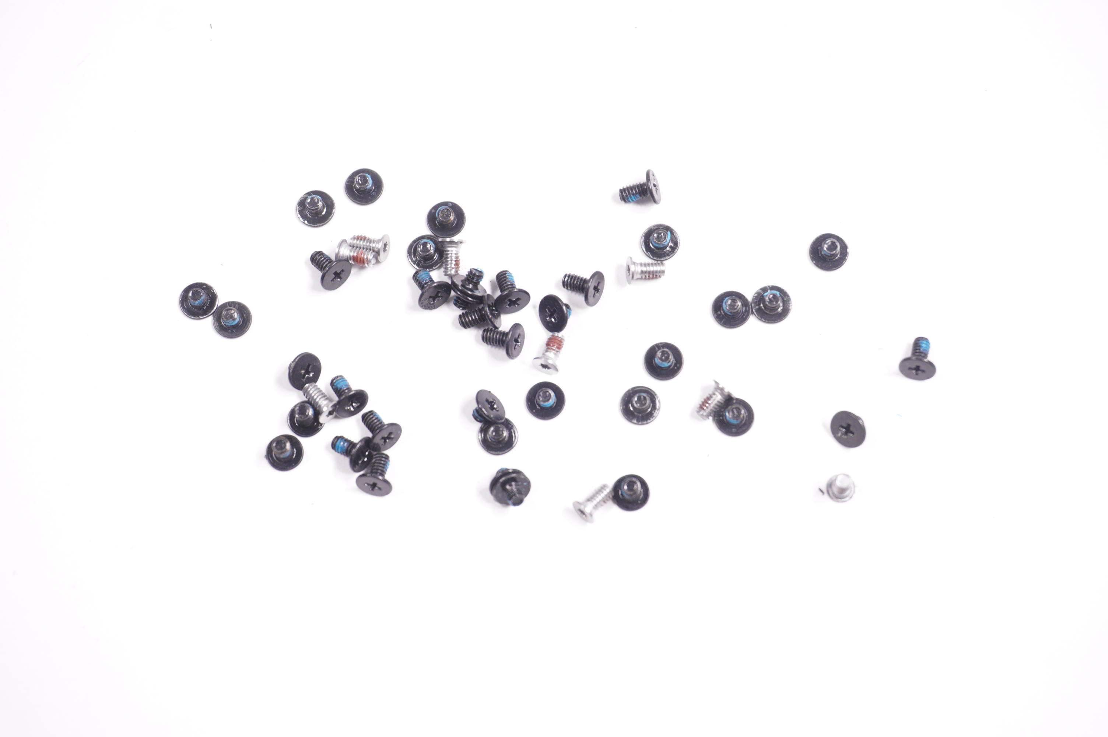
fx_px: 1845
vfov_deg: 22.6
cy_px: 368
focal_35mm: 60
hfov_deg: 33.4
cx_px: 554
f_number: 5.6
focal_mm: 40
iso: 640
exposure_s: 1/160
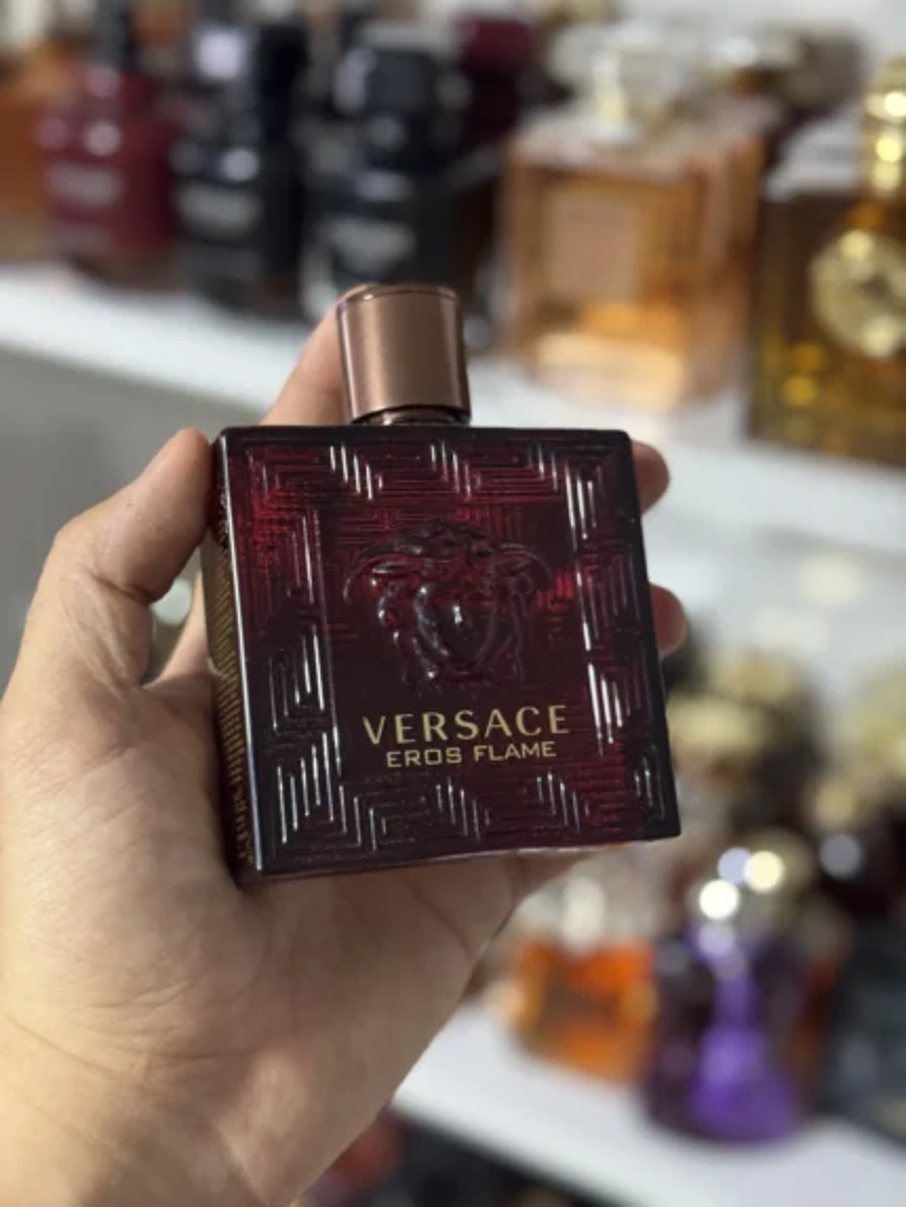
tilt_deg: -28.2
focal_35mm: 48
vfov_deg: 39.6
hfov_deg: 30.3
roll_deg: -2.7
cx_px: 453
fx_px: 1674
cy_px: 604
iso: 200
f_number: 1.78
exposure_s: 1/33
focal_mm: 6.76
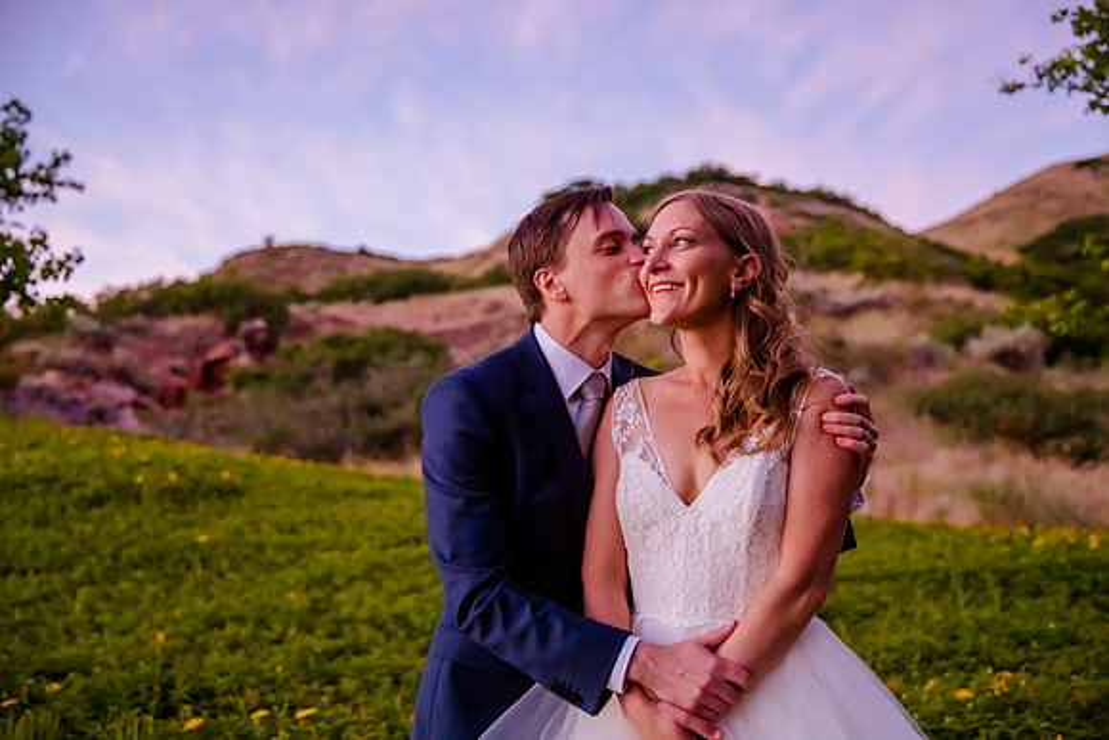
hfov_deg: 39.6
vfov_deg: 27.0
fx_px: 1541
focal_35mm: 50
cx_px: 554
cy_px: 370
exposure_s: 1/500
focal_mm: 50
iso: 5000
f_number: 4
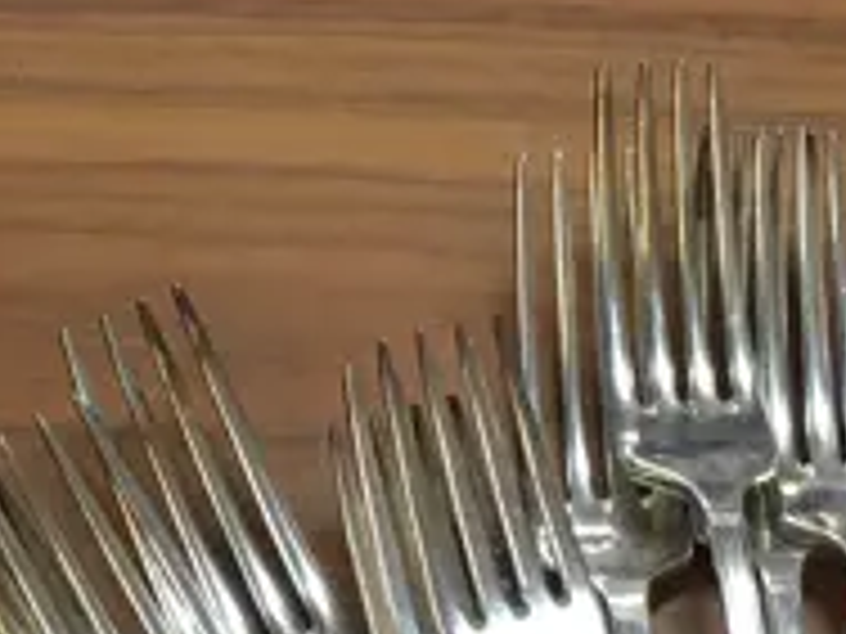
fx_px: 3861
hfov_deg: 12.5
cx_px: 410
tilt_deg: -64.6
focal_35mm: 158
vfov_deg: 9.0
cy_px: 1160
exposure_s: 1/33
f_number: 2.2
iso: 40
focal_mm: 4.15
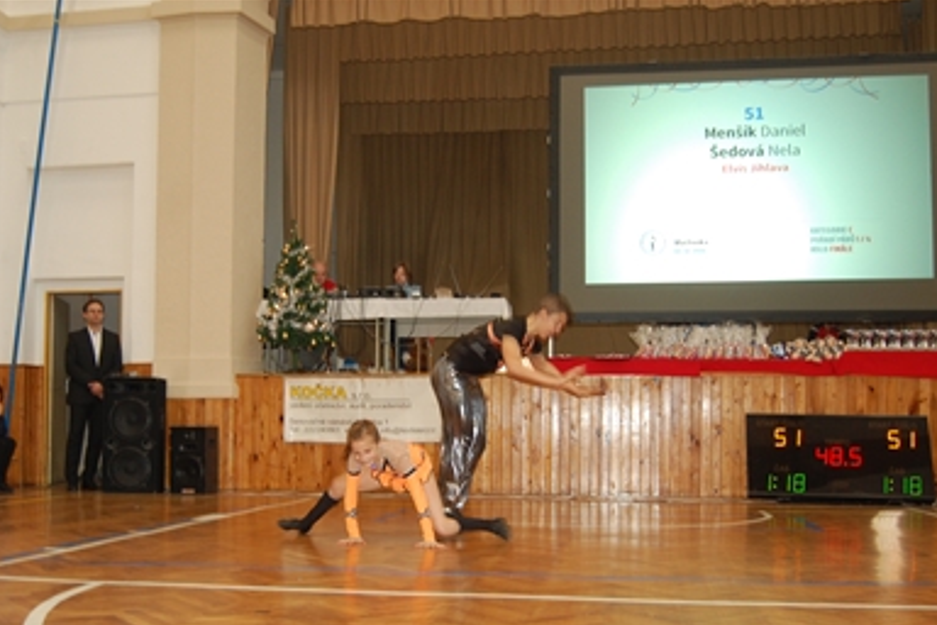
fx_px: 1015
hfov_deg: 49.5
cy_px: 400
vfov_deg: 34.0
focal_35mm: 39
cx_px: 420
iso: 400
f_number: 3.8
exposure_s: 1/60
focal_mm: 20
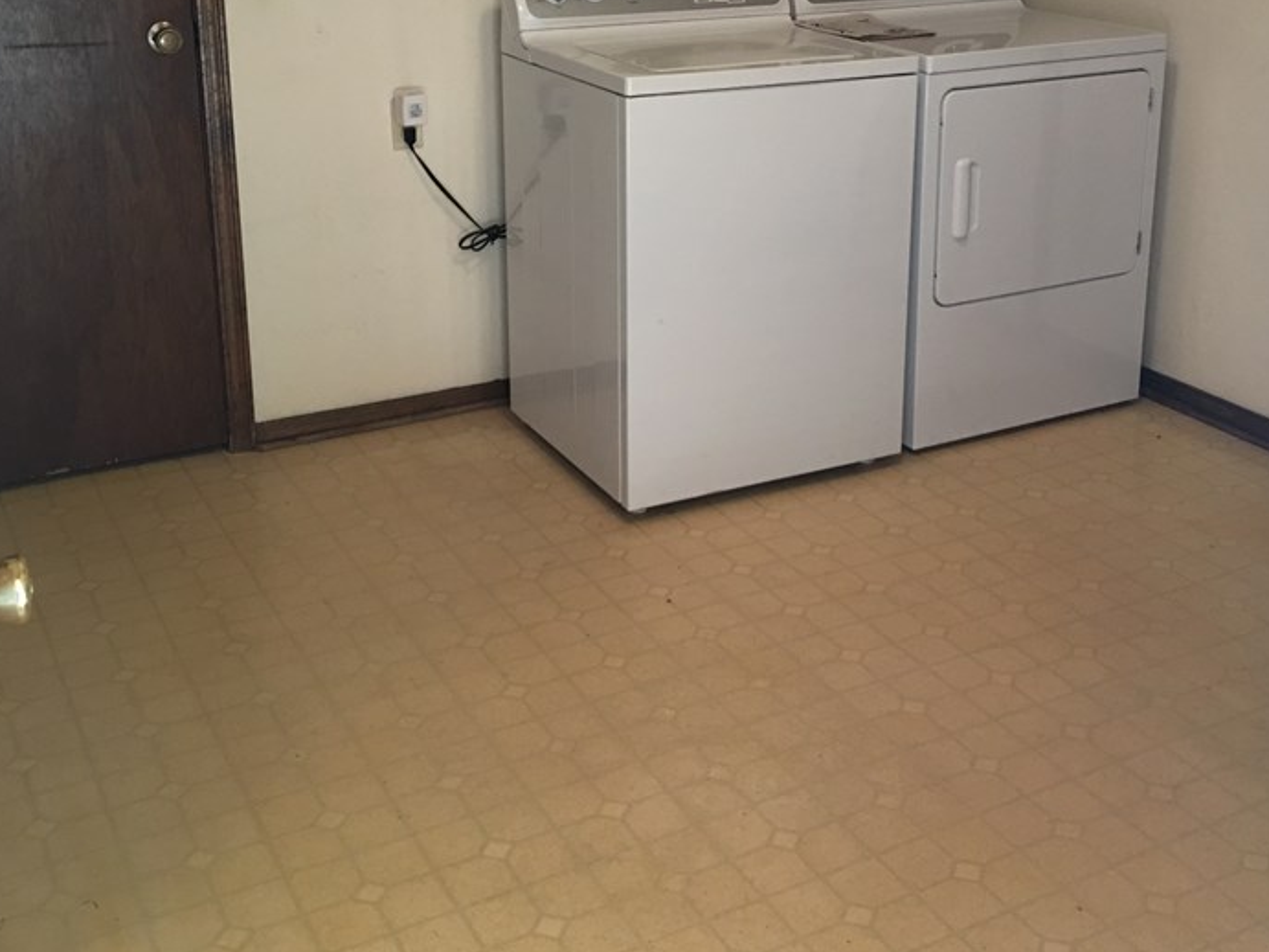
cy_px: 281
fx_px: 1576
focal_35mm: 43
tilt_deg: -16.8
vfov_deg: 33.1
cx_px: 722
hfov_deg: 43.8
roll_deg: -0.5
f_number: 2.2
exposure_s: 1/15
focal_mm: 4.15
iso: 80
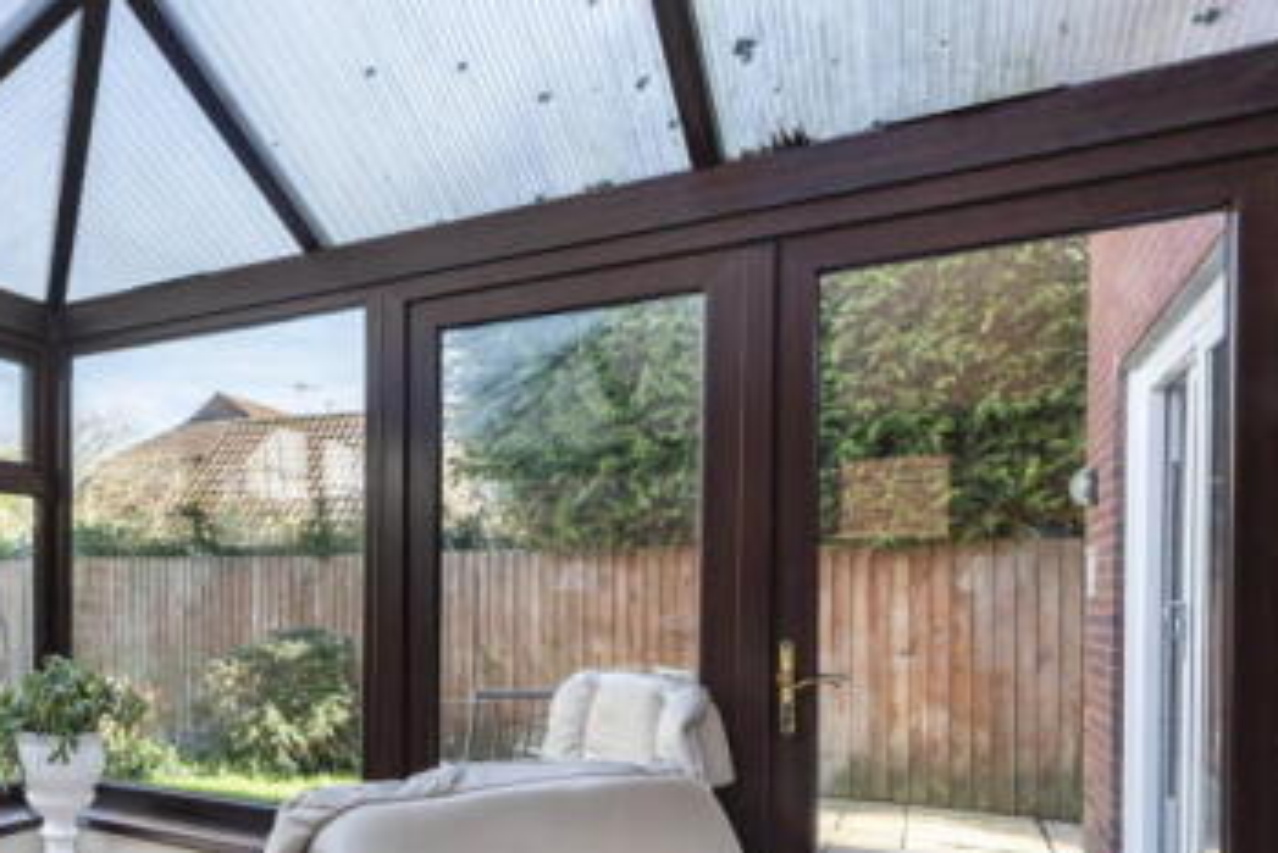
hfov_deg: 53.3
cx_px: 101
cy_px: 595
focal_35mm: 30
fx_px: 1065
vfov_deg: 42.8
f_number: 7.1
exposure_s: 1/160
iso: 250
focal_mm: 16
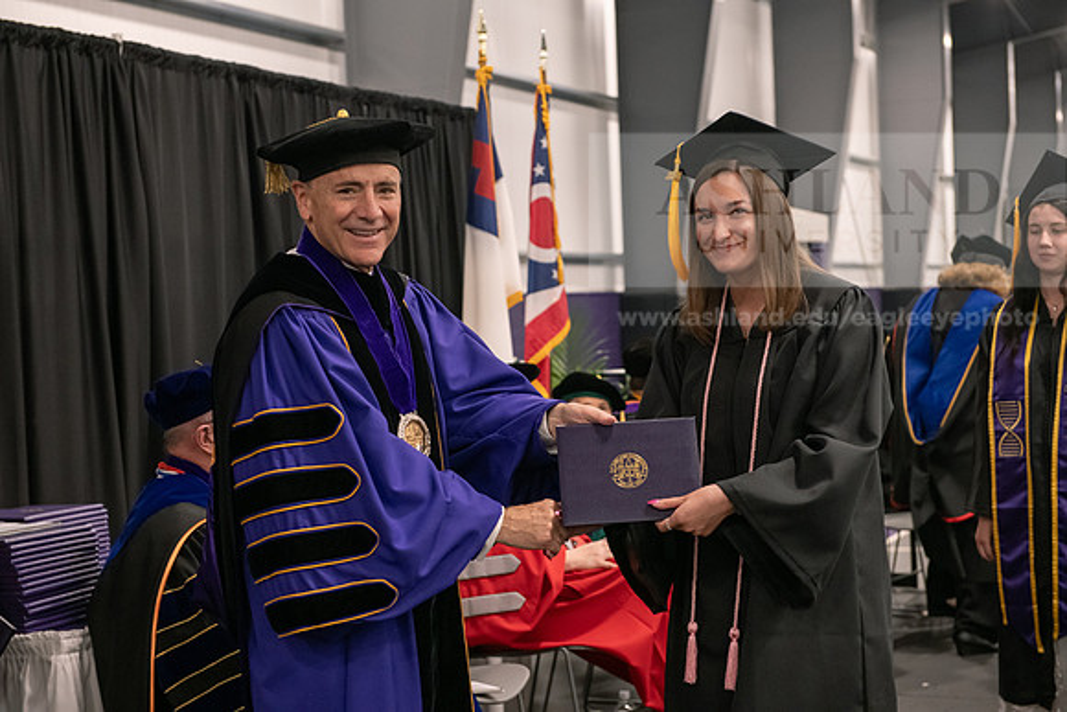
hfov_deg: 30.5
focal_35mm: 66
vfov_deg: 20.6
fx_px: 1957
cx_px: 534
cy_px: 356
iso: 2500
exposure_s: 1/125
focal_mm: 66
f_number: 5
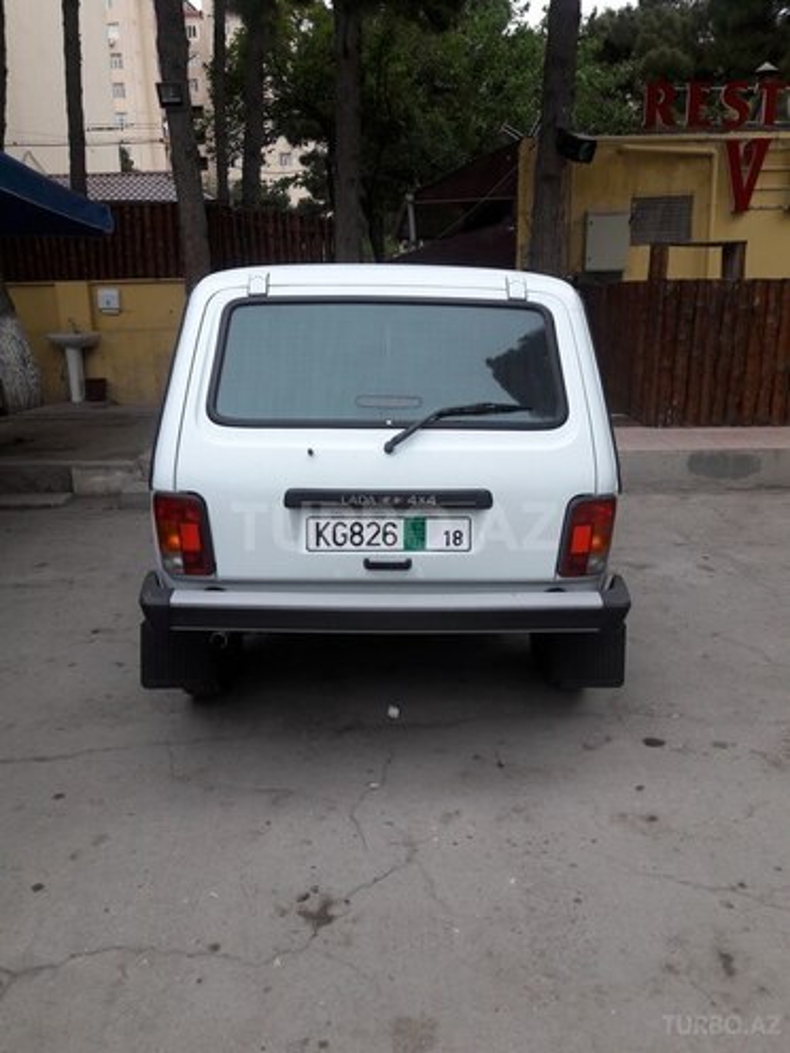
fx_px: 852
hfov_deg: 49.7
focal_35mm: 28
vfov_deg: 63.4
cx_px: 395
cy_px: 526
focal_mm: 3.7
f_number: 1.9
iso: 40
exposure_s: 1/337
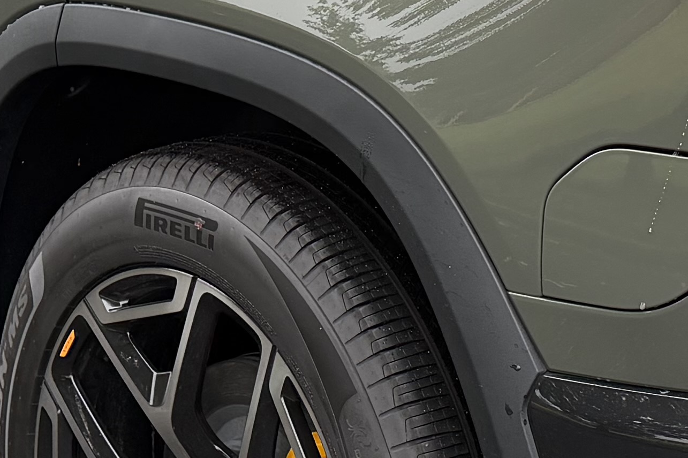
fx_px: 2121
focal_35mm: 111
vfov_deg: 12.2
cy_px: 41
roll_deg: -0.6
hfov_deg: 18.3
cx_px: 505
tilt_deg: -12.3
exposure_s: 1/121
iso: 160
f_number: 1.78
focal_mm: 6.76
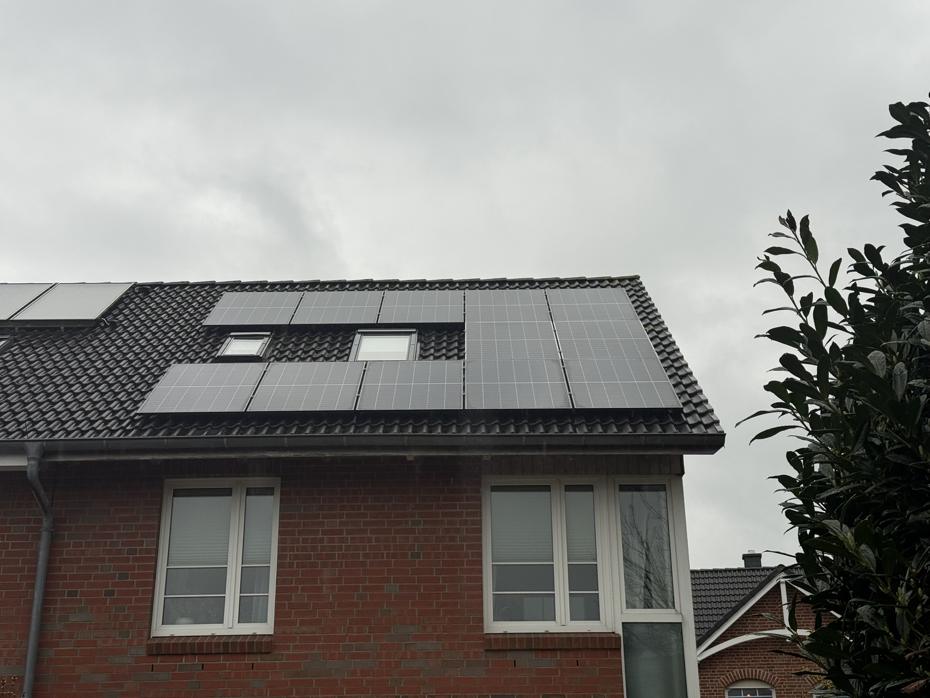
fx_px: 1290
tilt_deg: +21.7
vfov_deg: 30.3
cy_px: 349
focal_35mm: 48
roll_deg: -0.6
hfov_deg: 39.7
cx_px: 465
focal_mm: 6.76
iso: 64
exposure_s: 1/386
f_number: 1.78
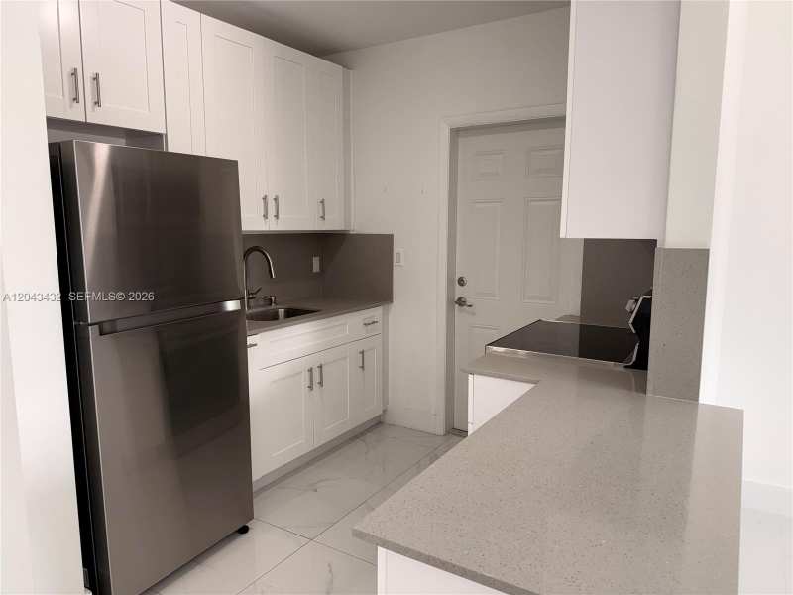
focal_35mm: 24
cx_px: 396
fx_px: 550
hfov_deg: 71.6
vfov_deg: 56.8
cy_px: 298
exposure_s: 1/120
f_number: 1.78
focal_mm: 6.76
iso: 80
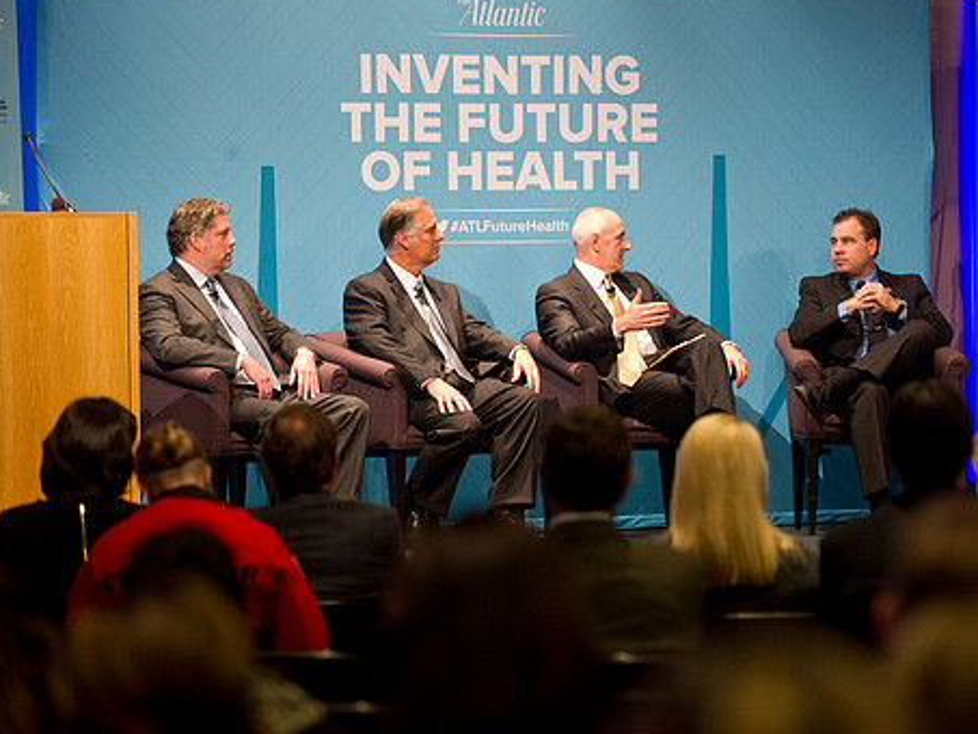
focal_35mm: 160
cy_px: 356
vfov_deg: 9.3
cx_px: 620
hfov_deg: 12.3
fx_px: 4522
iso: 2500
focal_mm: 130
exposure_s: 1/200
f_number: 2.8
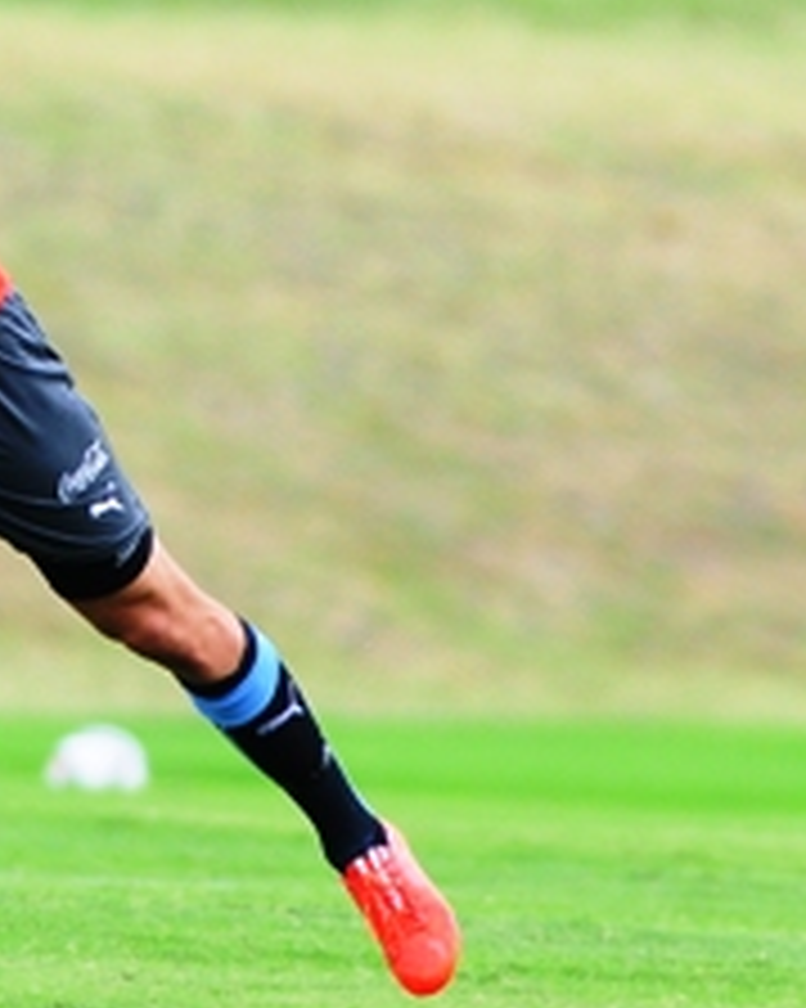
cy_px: 272
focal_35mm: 1504
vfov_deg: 1.3
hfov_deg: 1.0
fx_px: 44877
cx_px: -185
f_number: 4.5
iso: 400
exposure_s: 1/800
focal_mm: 300
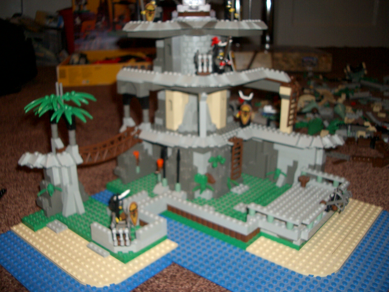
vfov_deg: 40.7
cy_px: 146
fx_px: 393
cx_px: 194
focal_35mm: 35
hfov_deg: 52.6
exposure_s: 1/40
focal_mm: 5.8
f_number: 2.6
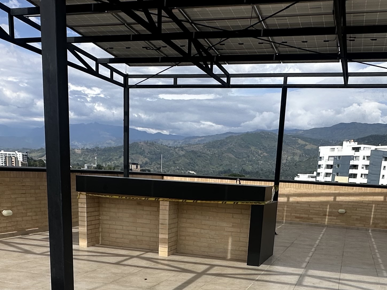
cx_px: 218
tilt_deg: -14.3
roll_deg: -2.9
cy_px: 280
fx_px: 436
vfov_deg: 34.1
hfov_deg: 47.7
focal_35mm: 39
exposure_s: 1/2681
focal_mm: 2.22
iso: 50
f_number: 2.2
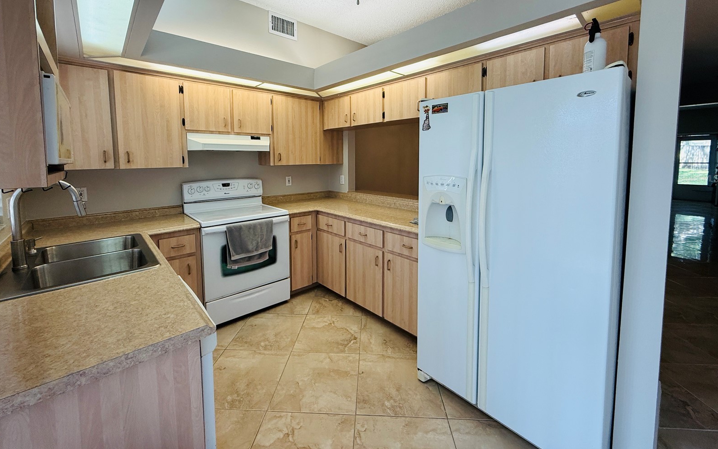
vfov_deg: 73.9
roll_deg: -0.2
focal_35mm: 15
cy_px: 178
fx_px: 293
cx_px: 358
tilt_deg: -3.3
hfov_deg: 101.5
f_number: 2.2
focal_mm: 2.22
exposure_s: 1/120
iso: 160
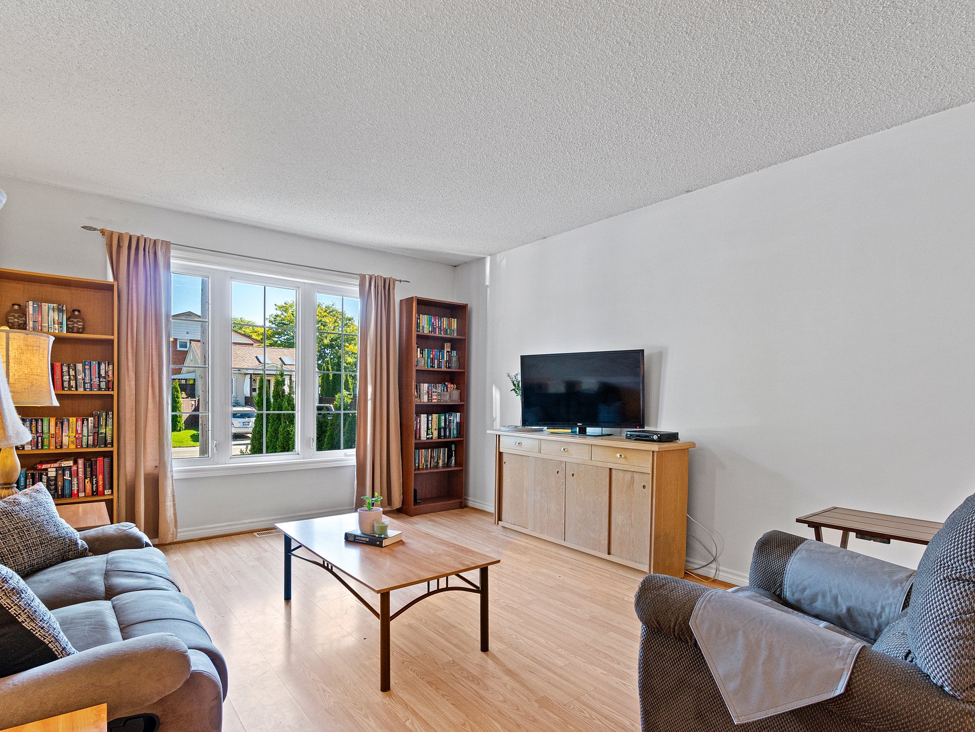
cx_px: 471
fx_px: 479
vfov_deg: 74.7
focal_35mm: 17
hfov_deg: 91.0
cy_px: 382
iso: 640
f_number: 6.3
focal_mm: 10
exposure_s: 1/6
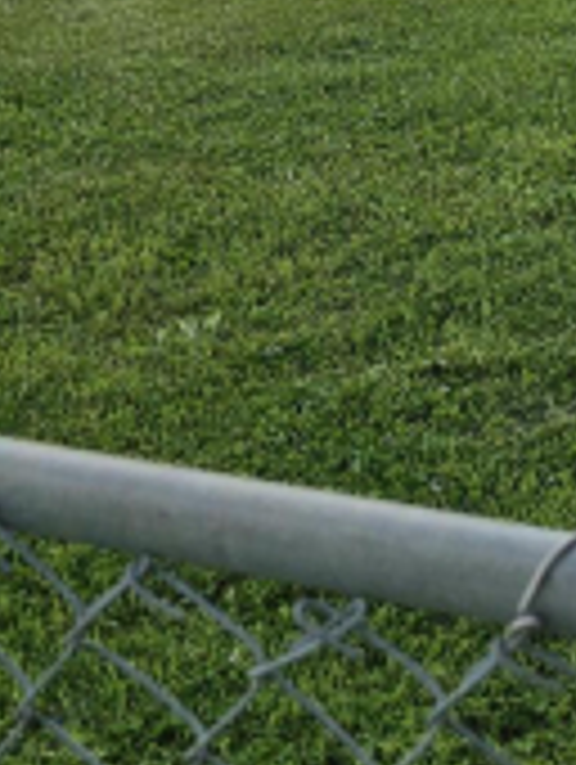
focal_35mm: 90
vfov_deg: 20.5
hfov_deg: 14.4
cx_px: 1044
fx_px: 1992
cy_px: -128
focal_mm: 6.3
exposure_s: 1/550
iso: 16
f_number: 1.7
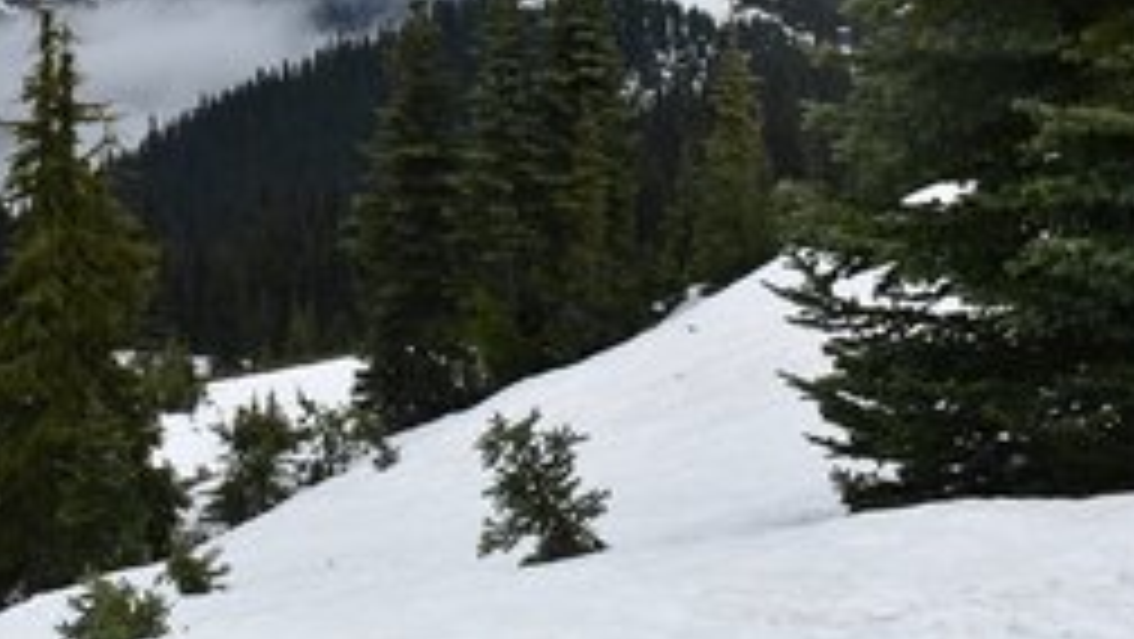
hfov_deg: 28.7
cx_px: 369
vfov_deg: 15.7
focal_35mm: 73
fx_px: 2201
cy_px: -191
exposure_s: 1/250
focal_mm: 21
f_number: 8
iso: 125
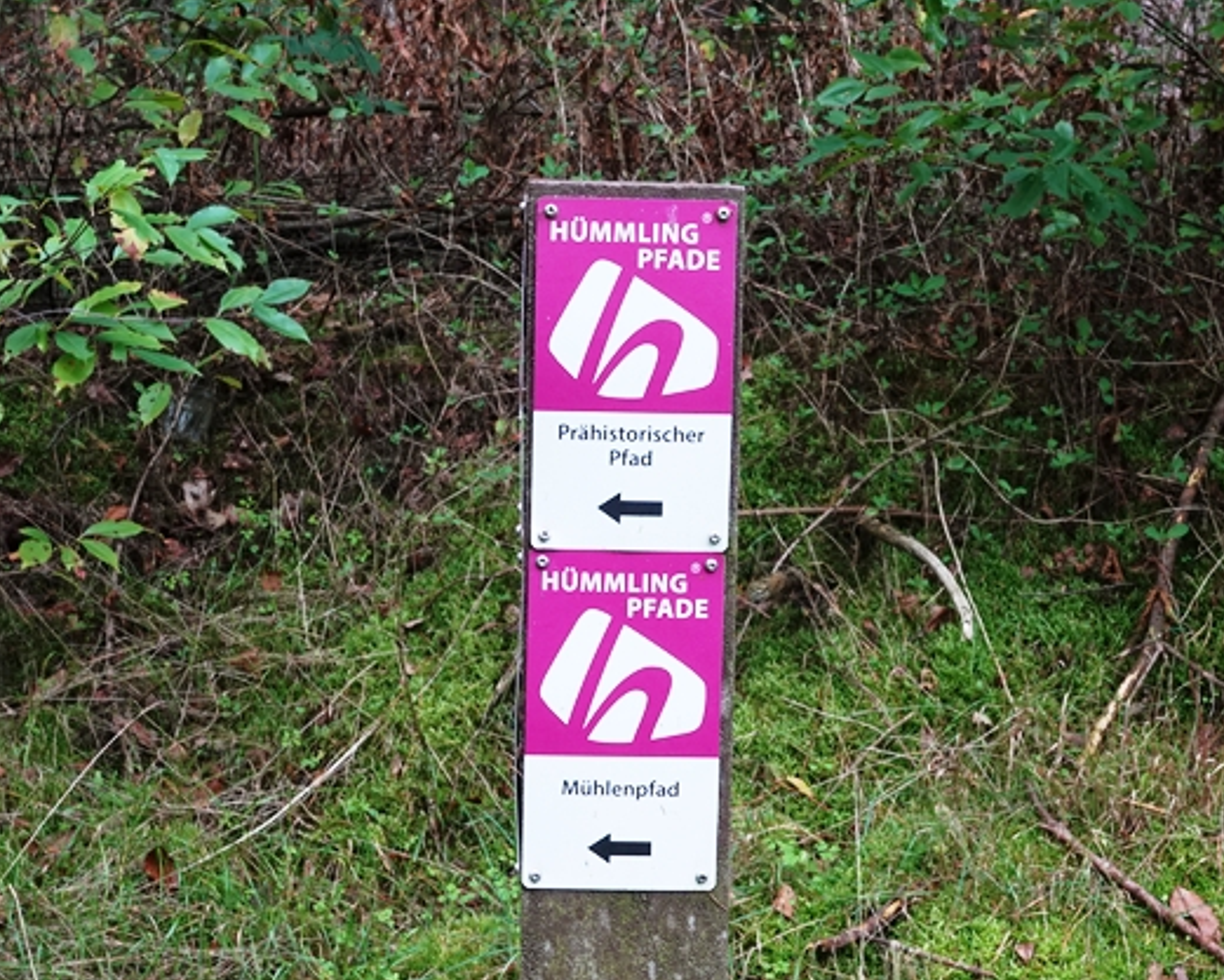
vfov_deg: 28.6
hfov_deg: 35.4
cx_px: 611
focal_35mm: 53
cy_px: 490
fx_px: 1920
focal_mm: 16.92
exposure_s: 1/50
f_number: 8
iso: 320
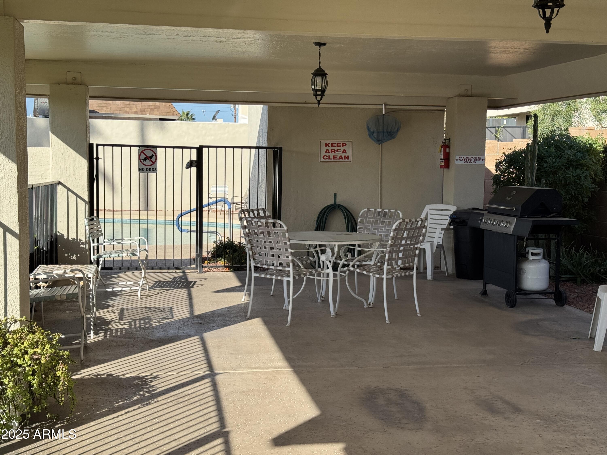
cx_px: 304
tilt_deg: -6.0
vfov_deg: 30.3
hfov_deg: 39.7
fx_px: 842
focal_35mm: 48
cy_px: 228
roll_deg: -0.6
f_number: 1.78
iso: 64
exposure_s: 1/2833
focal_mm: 6.76
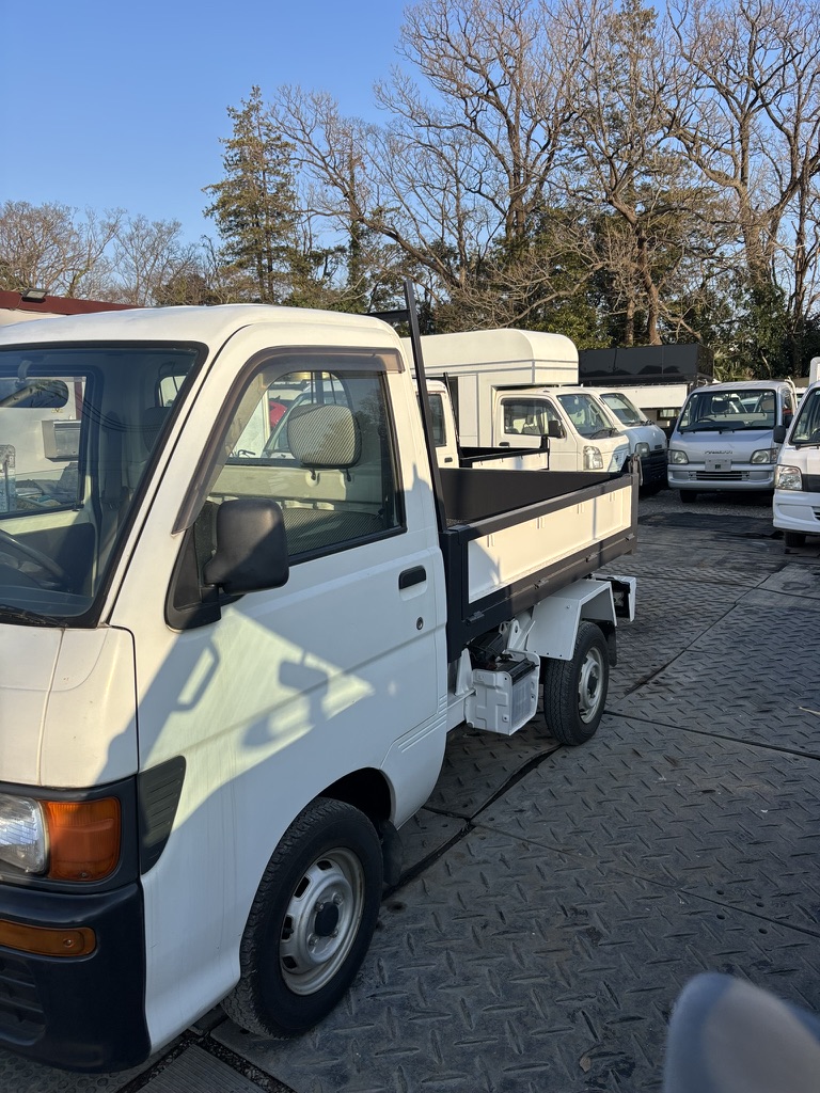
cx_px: 410
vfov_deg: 67.3
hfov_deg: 53.1
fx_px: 821
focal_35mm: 26
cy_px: 546
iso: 50
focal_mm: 5.96
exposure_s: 1/1845
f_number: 1.6
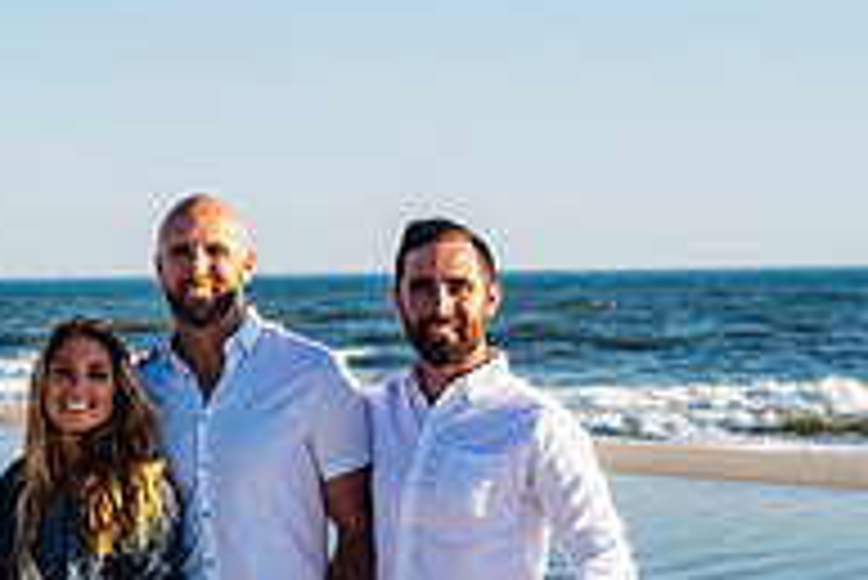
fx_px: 2678
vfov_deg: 12.3
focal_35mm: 111
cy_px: 416
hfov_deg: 17.4
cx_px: -238
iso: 160
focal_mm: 35
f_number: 4.5
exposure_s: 1/1250
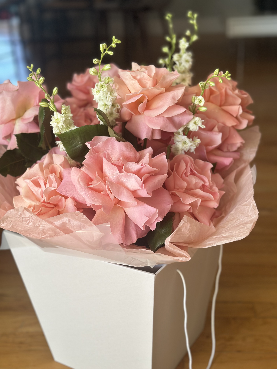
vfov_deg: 39.7
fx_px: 512
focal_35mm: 48
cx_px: 138
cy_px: 184
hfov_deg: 30.3
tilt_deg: -23.9
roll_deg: +1.0
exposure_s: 1/63
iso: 125
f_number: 1.78
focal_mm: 6.86
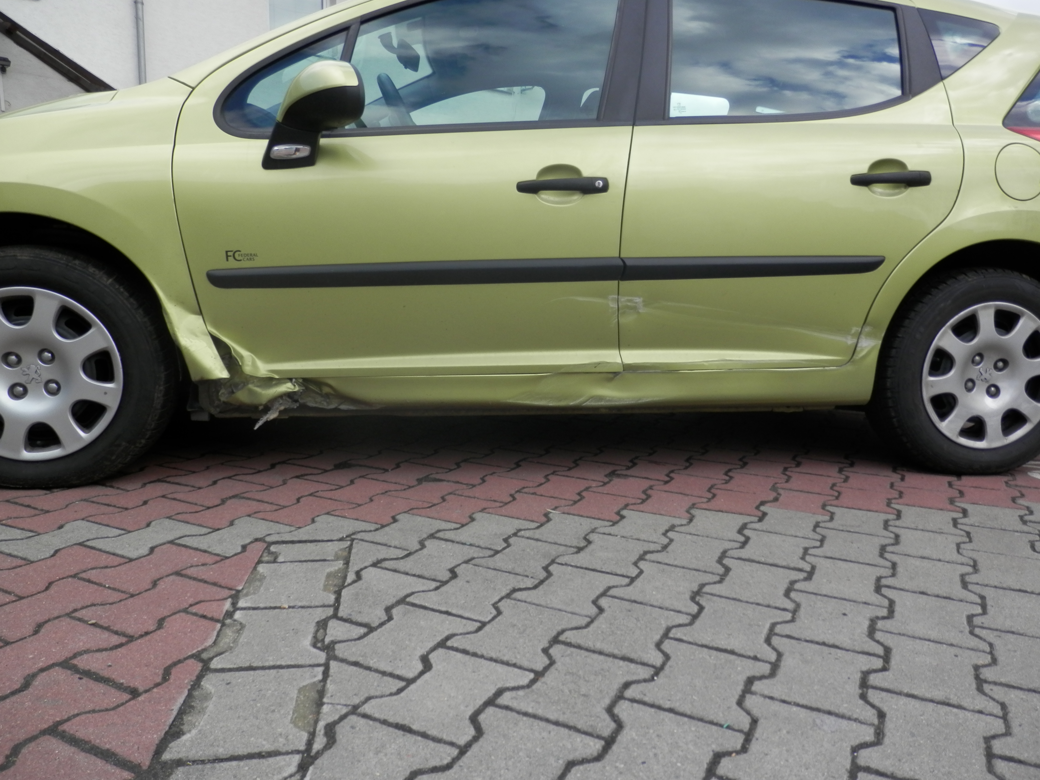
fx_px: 751
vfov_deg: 54.9
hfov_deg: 69.4
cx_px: 520
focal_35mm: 25
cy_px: 390
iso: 80
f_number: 3
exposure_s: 1/250
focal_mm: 4.5
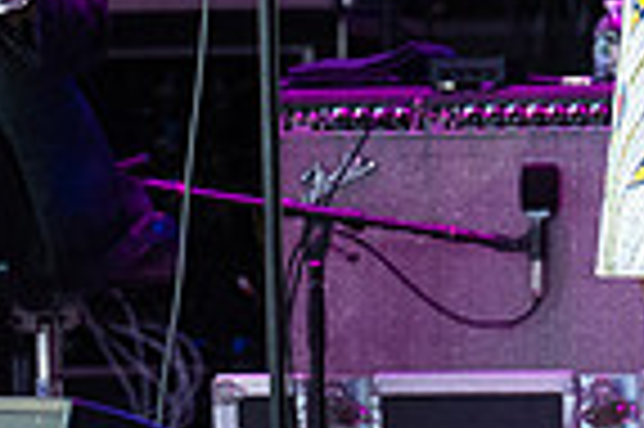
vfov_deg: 1.4
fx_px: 17439
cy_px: -318
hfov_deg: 2.1
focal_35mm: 976
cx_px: -27
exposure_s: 1/160
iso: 3200
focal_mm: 160
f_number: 5.6
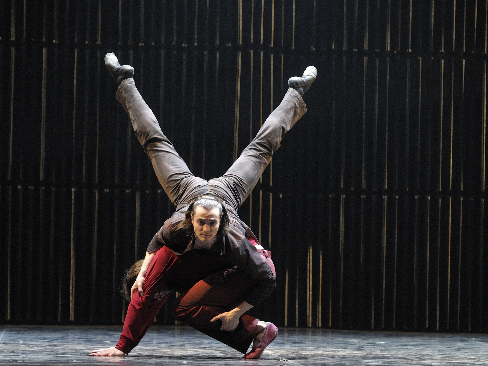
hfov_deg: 8.6
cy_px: 184
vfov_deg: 6.5
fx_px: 3229
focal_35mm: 229
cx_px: 220
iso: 1000
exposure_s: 1/100
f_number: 2.8
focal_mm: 140
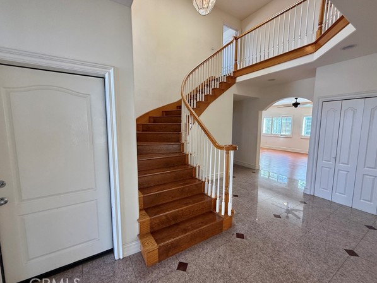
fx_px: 163
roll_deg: -0.7
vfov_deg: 81.8
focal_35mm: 15
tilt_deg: -6.6
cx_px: 191
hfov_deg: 98.2
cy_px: 142
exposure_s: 1/120
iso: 200
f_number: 2.2
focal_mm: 2.22
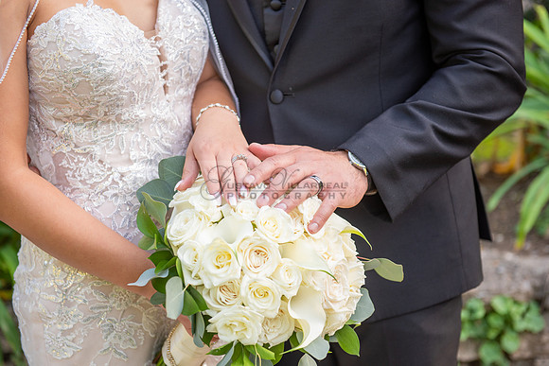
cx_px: 274
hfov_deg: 28.8
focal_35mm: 70
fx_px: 1068
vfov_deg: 19.5
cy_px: 183
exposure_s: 1/250
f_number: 3.5
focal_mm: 70
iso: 320
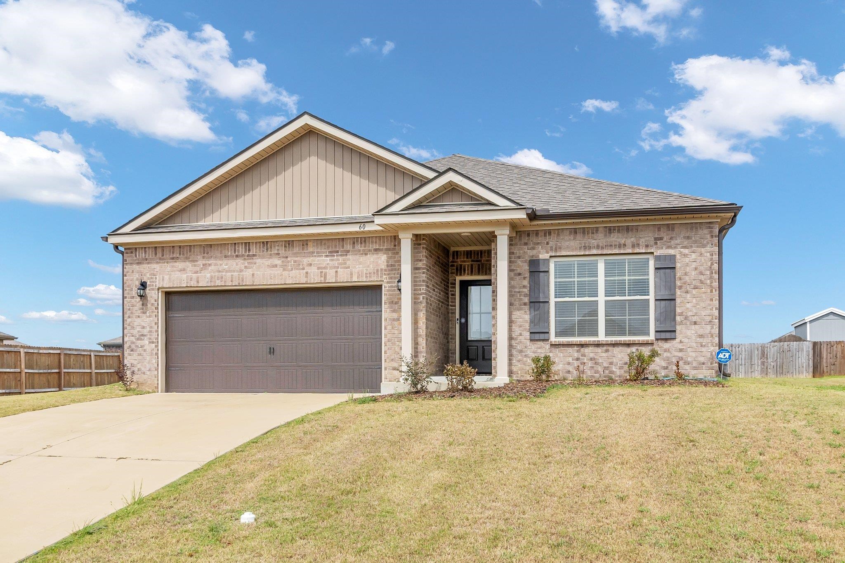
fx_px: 774
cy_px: 282
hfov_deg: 57.2
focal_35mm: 33
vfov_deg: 40.0
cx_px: 422
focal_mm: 22
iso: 640
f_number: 8
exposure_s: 1/2000
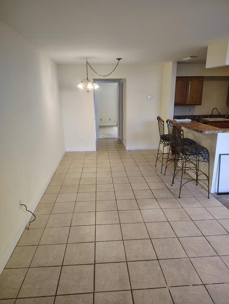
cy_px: 152
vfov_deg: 71.5
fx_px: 211
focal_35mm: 24
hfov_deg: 57.0
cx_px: 114
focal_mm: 5.56
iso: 1122
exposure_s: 1/120
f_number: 1.8
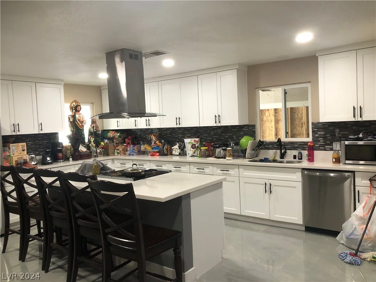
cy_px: 141
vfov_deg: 49.7
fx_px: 304
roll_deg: +3.1
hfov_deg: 63.4
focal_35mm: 28
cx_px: 188
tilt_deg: -4.0
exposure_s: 1/20
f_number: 1.8
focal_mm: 3.99
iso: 40
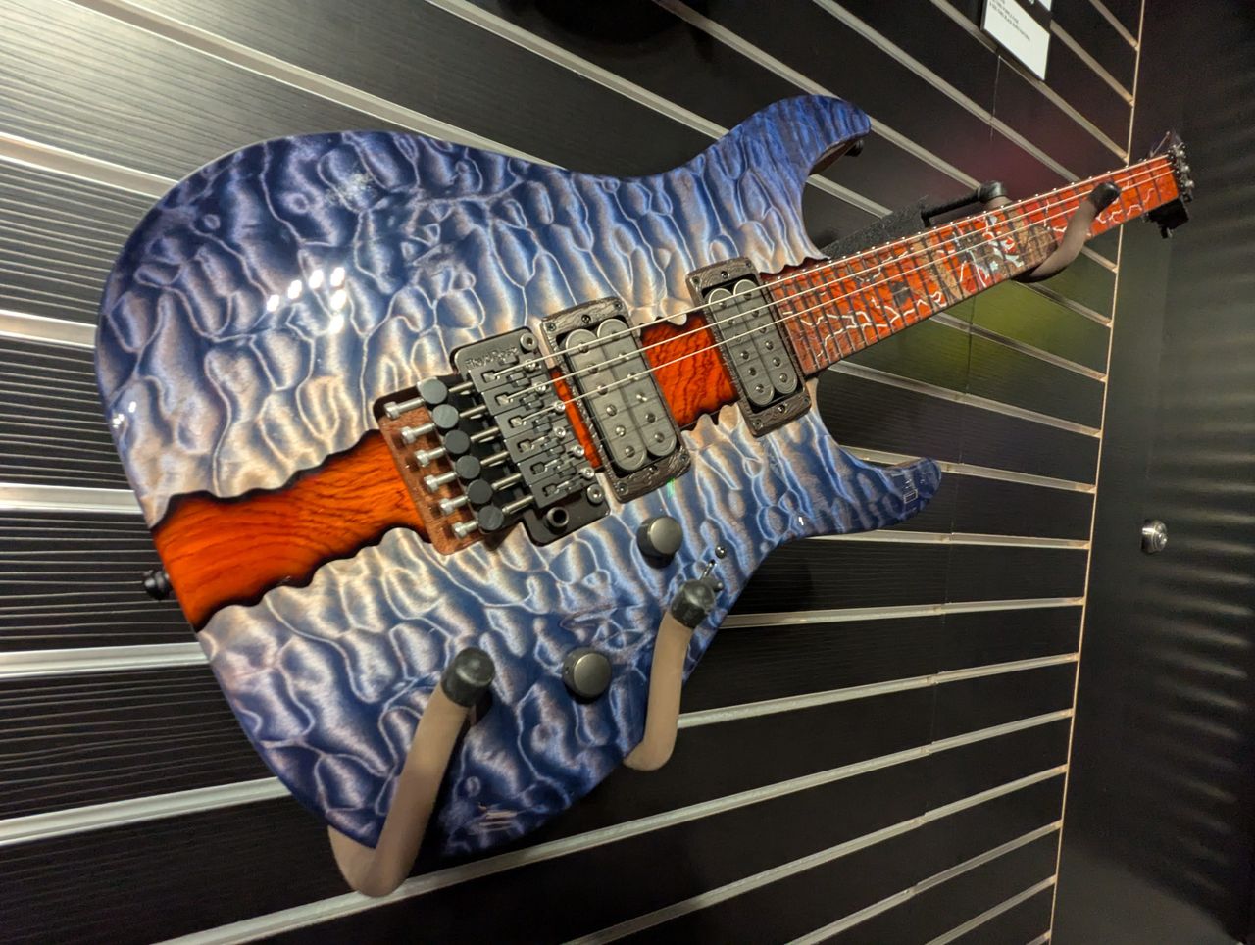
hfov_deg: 94.4
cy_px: 472
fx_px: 581
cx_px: 628
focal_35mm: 16
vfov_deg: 78.3
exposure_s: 1/41.2
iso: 329
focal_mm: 2.35
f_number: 2.2
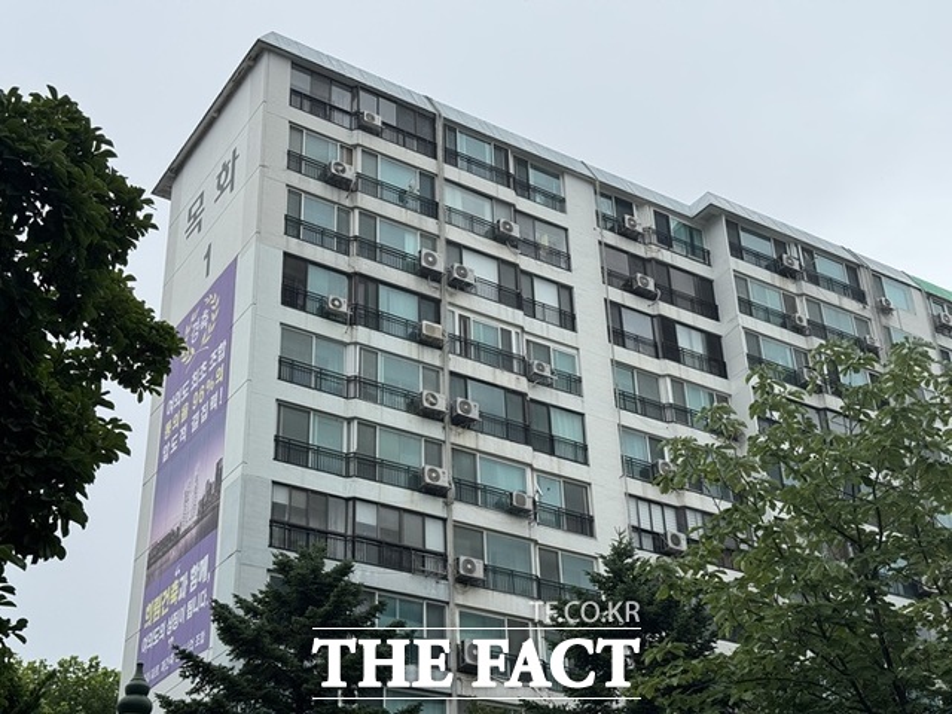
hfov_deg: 39.7
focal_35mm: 48
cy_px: 357
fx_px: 1320
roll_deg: +2.7
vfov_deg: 30.3
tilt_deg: +31.5
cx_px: 476
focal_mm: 6.76
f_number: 1.78
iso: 64
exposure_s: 1/4049
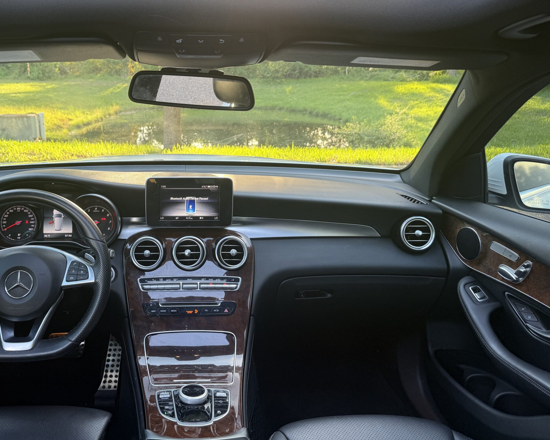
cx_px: 199
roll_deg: -0.1
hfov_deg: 56.3
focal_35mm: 31
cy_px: 195
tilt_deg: -13.6
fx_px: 505
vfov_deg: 47.0
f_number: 1.78
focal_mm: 6.76
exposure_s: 1/67
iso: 80
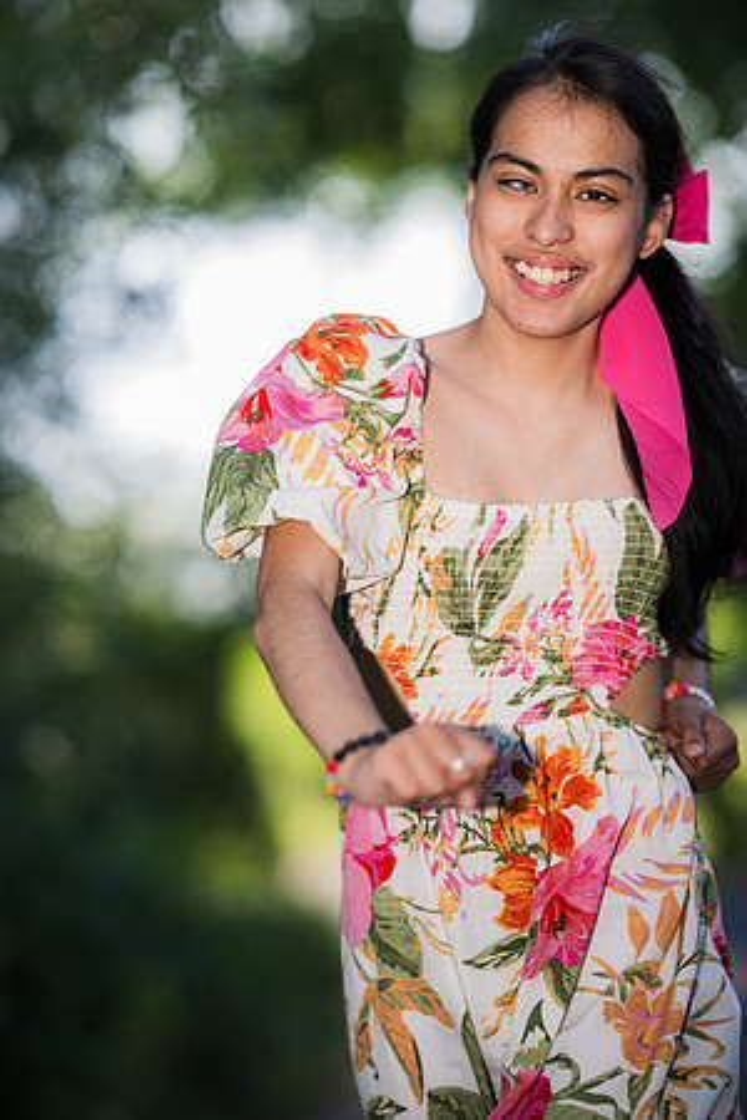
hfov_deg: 16.1
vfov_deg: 23.9
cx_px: 374
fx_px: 2645
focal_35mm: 85
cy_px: 560
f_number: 1.8
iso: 100
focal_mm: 85
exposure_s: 1/800
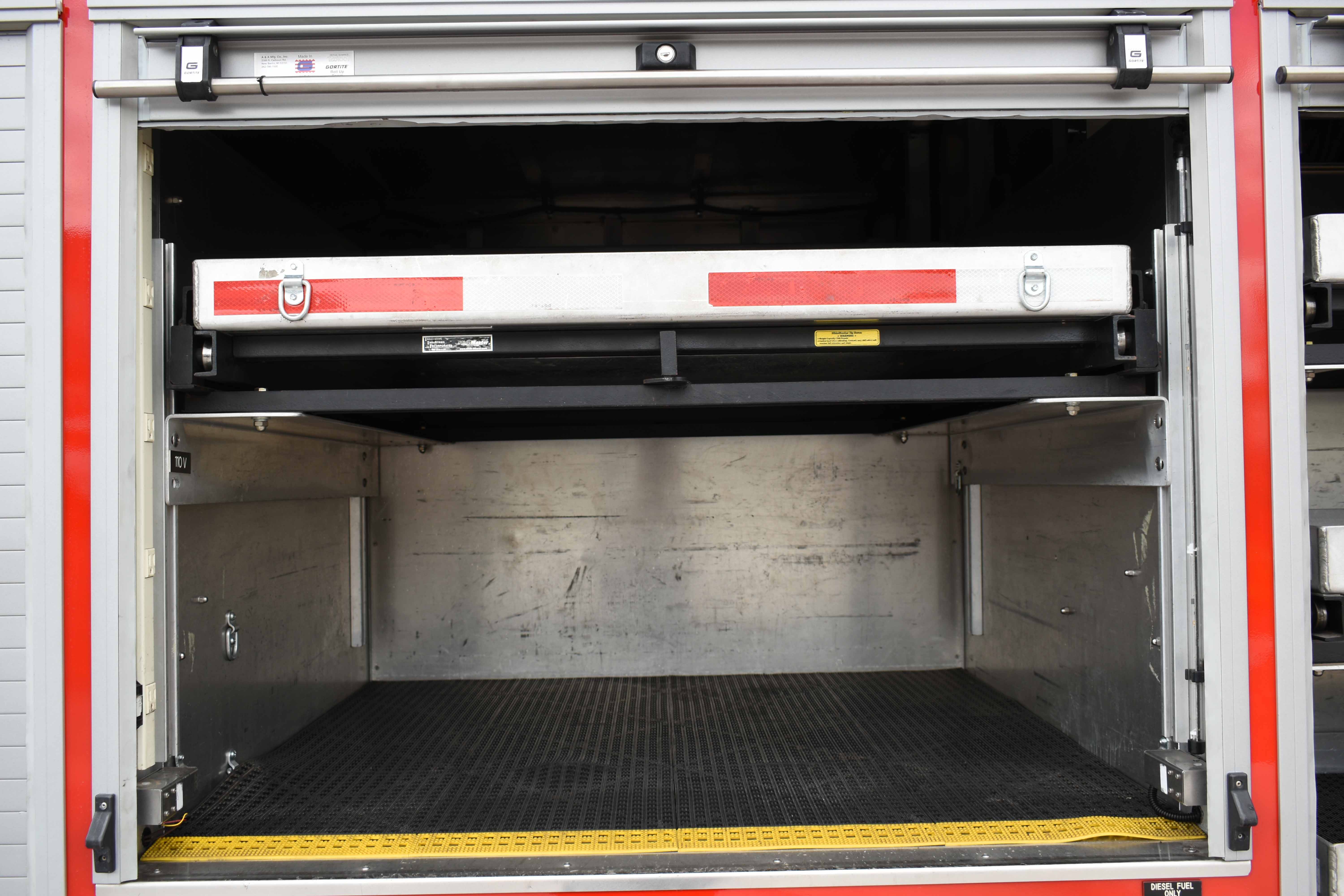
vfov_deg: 40.0
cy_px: 448
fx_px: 1232
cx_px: 672
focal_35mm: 33
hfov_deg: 57.2
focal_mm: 22
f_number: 5.6
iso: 100
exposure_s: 1/125
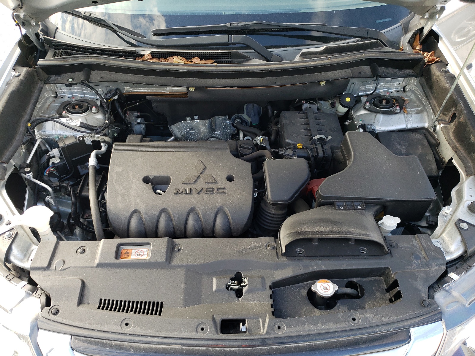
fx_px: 357
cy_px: 178
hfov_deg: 67.3
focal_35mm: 26
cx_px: 238
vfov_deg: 53.1
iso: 50
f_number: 1.5
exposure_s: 1/200
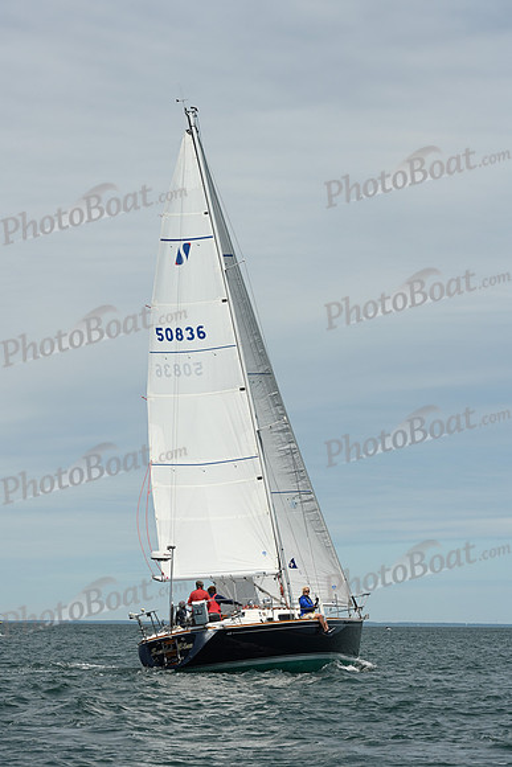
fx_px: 2345
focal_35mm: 110
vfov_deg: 18.6
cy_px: 384
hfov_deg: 12.5
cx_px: 256
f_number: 10
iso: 320
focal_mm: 110
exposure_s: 1/1000
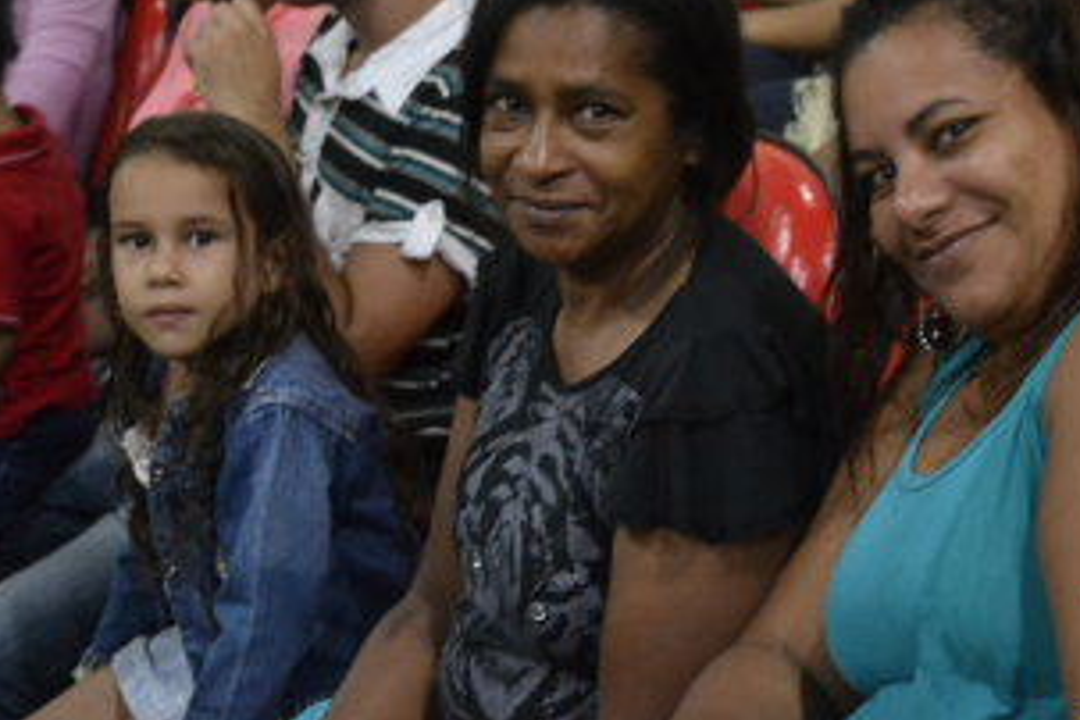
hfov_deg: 18.7
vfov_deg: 12.5
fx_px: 3270
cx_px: 709
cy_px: 233
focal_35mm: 109
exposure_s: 1/20
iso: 3200
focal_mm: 44
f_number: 4.5
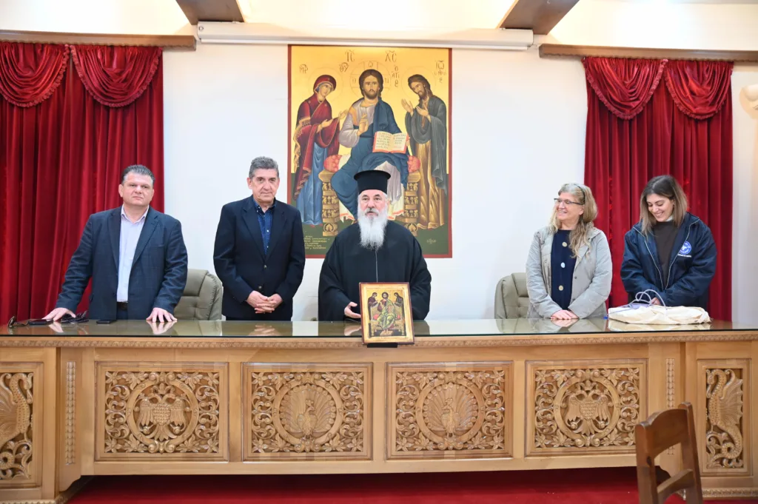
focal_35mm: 31
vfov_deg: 42.3
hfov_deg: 60.3
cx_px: 379
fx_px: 652
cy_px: 252
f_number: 2.8
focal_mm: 31
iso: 1000
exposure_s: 1/100
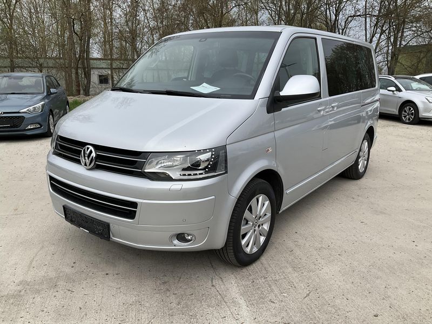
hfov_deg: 61.7
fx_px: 362
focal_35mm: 29
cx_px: 216
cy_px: 162
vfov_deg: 48.2
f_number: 1.8
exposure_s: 1/1848
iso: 25
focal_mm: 3
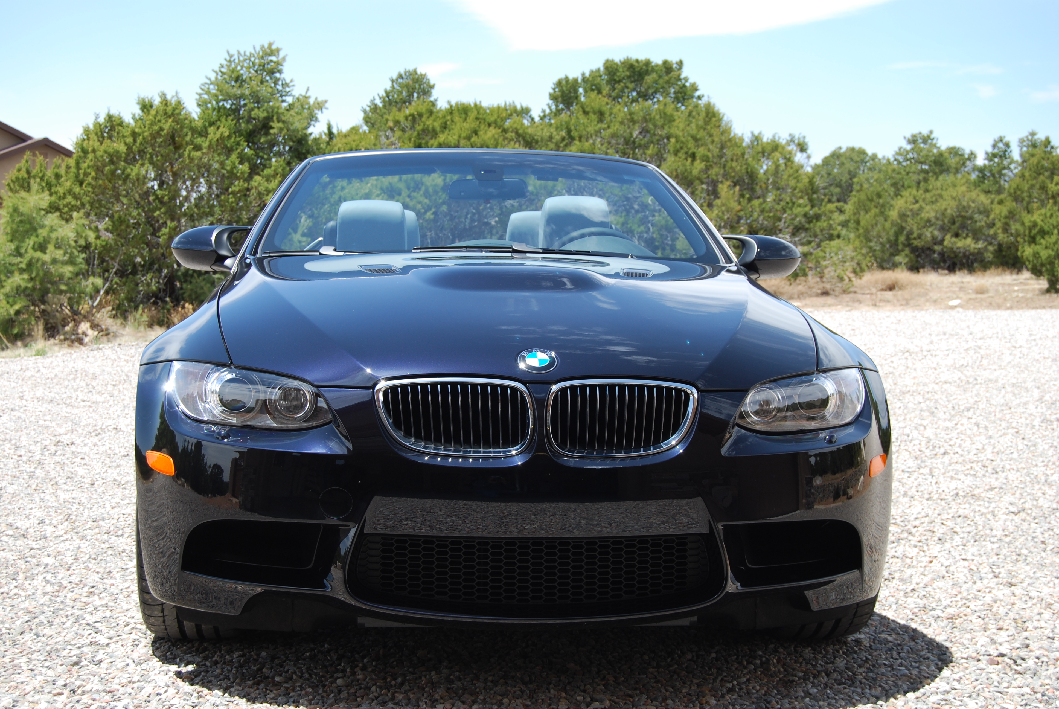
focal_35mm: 52
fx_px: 1546
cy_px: 354
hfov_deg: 37.8
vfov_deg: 25.8
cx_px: 530
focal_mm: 35
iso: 100
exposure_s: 1/160
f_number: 6.3
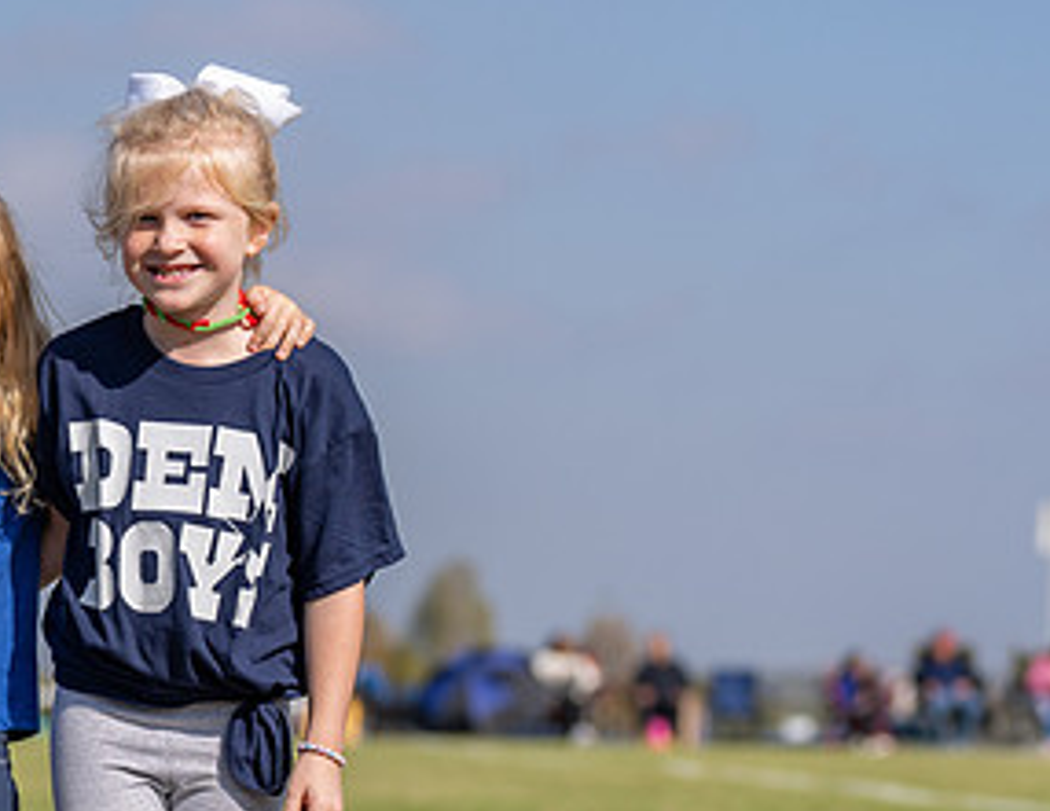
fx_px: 6348
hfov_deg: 9.4
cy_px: 711
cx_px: -7
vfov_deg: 7.3
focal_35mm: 207
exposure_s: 1/2500
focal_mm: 77
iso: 100
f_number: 2.8
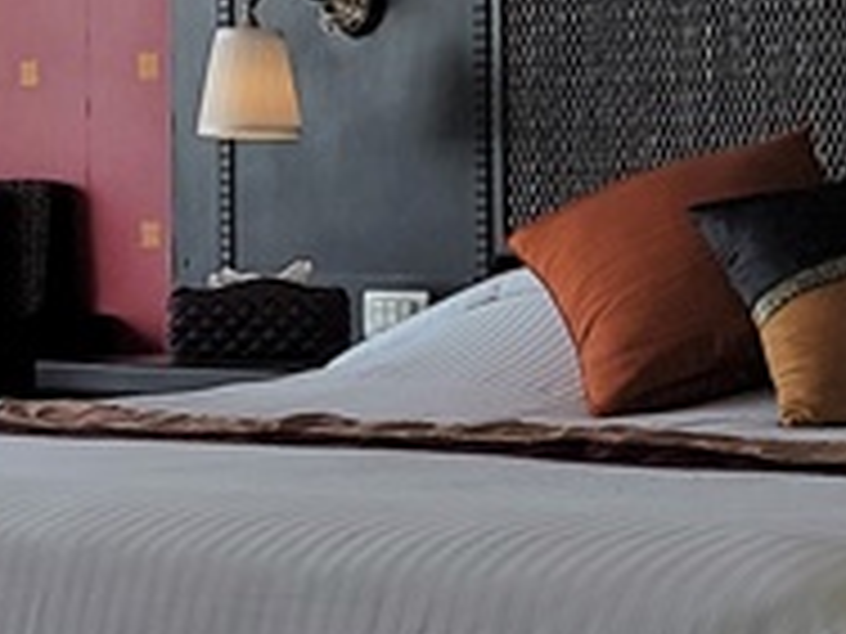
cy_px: 265
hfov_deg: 14.2
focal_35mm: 138
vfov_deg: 10.7
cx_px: 94
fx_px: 3373
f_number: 1.8
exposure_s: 1/794
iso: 40
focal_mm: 5.4
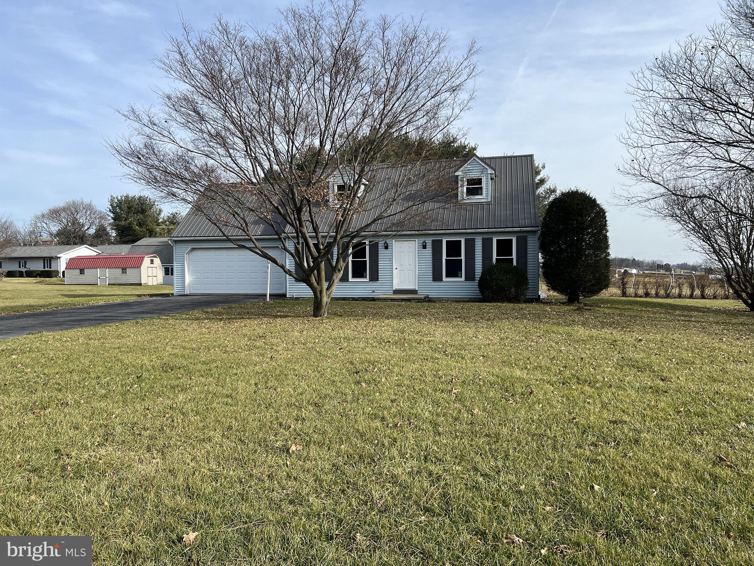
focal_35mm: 26
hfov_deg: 67.3
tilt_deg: -1.0
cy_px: 283
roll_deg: +0.4
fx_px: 566
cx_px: 377
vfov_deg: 53.1
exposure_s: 1/2841
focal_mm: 5.7
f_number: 1.5
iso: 50
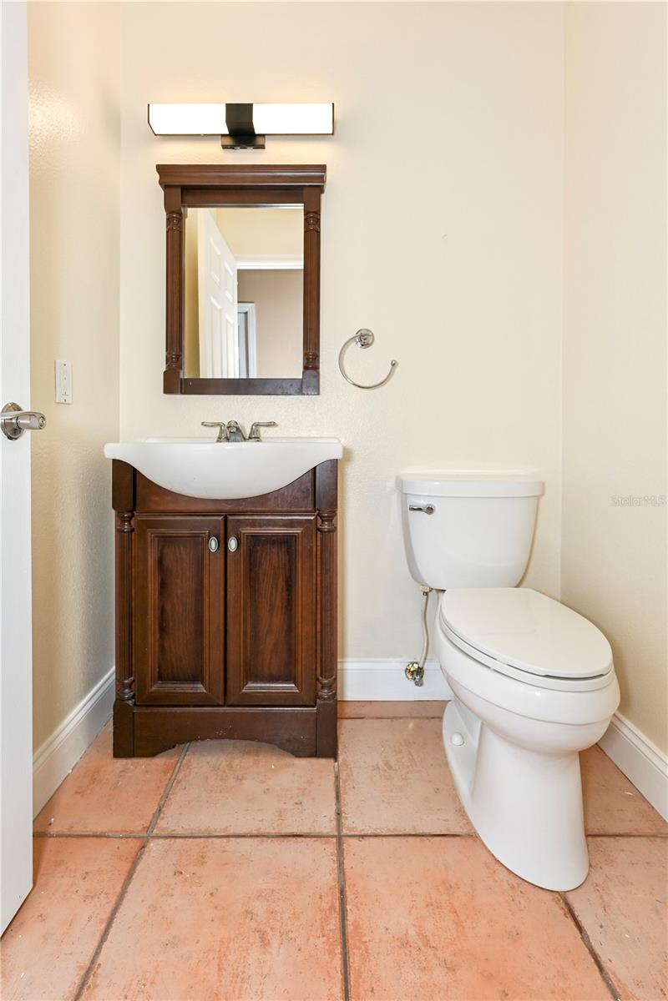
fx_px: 445
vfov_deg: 96.7
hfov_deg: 73.7
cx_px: 334
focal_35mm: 16
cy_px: 500
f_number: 5.6
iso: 200
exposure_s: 1/200
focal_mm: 16
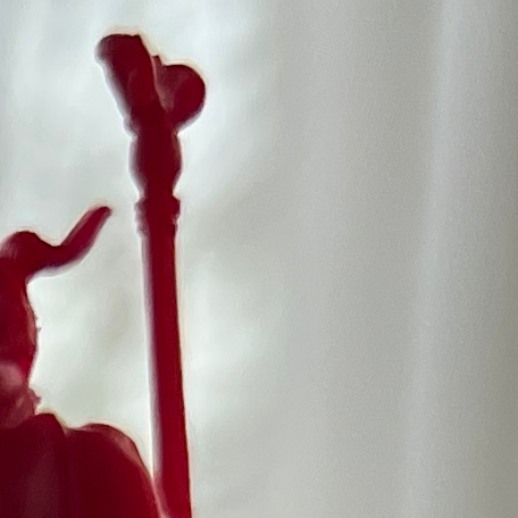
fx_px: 3437
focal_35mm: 203
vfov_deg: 7.6
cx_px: -784
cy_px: 1517
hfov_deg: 7.9
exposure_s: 1/121
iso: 125
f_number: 1.5
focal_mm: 5.7
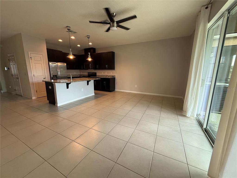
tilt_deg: -9.9
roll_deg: -0.6
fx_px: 96
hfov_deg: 102.1
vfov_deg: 85.7
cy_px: 89
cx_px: 118
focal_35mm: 14
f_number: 2.2
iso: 320
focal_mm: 2.22
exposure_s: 1/120
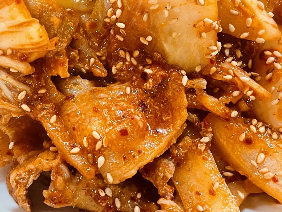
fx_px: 489
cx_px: 128
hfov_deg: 32.2
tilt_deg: -65.9
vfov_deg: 23.3
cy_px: -7
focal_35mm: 60
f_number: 1.6
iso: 320
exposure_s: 1/60
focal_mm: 4.2
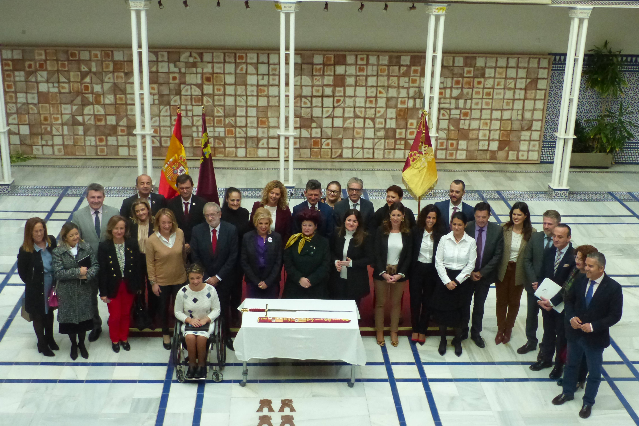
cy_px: 233
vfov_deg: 27.5
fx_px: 870
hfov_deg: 40.3
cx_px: 320
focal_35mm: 49
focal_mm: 8.4
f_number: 2.8
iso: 800
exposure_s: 1/1000
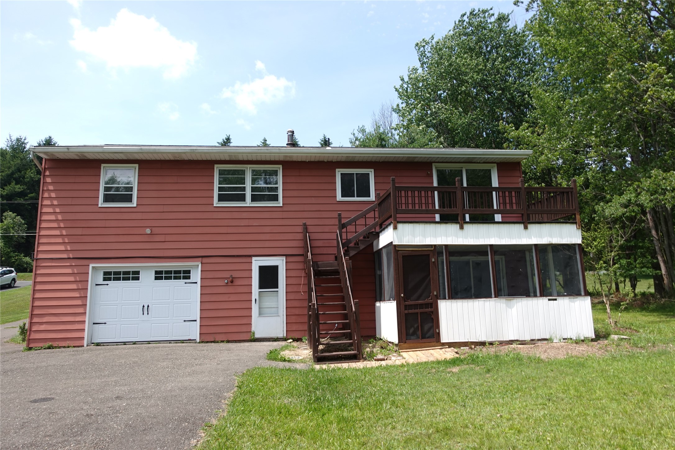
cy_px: 225
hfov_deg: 73.7
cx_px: 338
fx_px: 450
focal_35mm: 24
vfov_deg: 53.1
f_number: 2.5
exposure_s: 1/125
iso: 80
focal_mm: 9.4
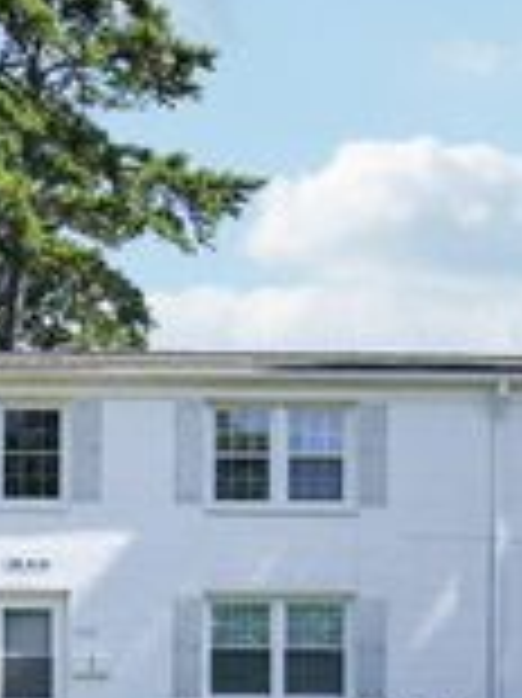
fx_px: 1219
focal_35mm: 61
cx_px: 45
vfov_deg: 31.0
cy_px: 574
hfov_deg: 23.5
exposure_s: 1/60
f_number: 8
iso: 100
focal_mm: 19.5
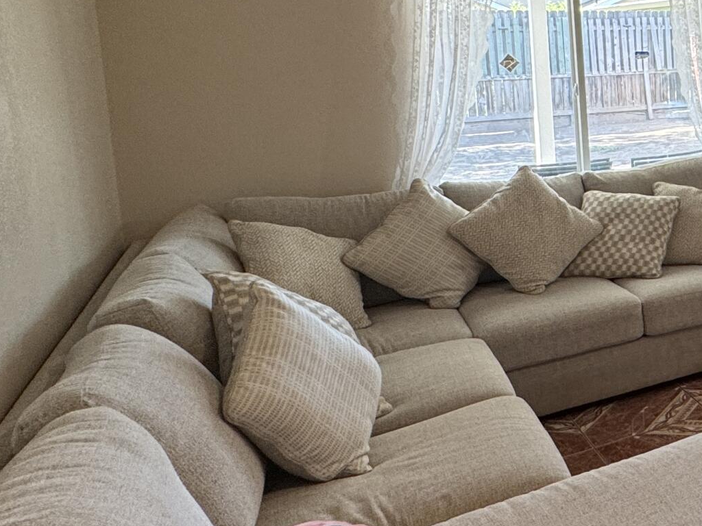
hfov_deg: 33.4
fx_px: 831
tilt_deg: -7.0
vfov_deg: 34.4
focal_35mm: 41
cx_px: 915
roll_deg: +0.9
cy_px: 127
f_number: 2.2
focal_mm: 2.22
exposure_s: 1/120
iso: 160
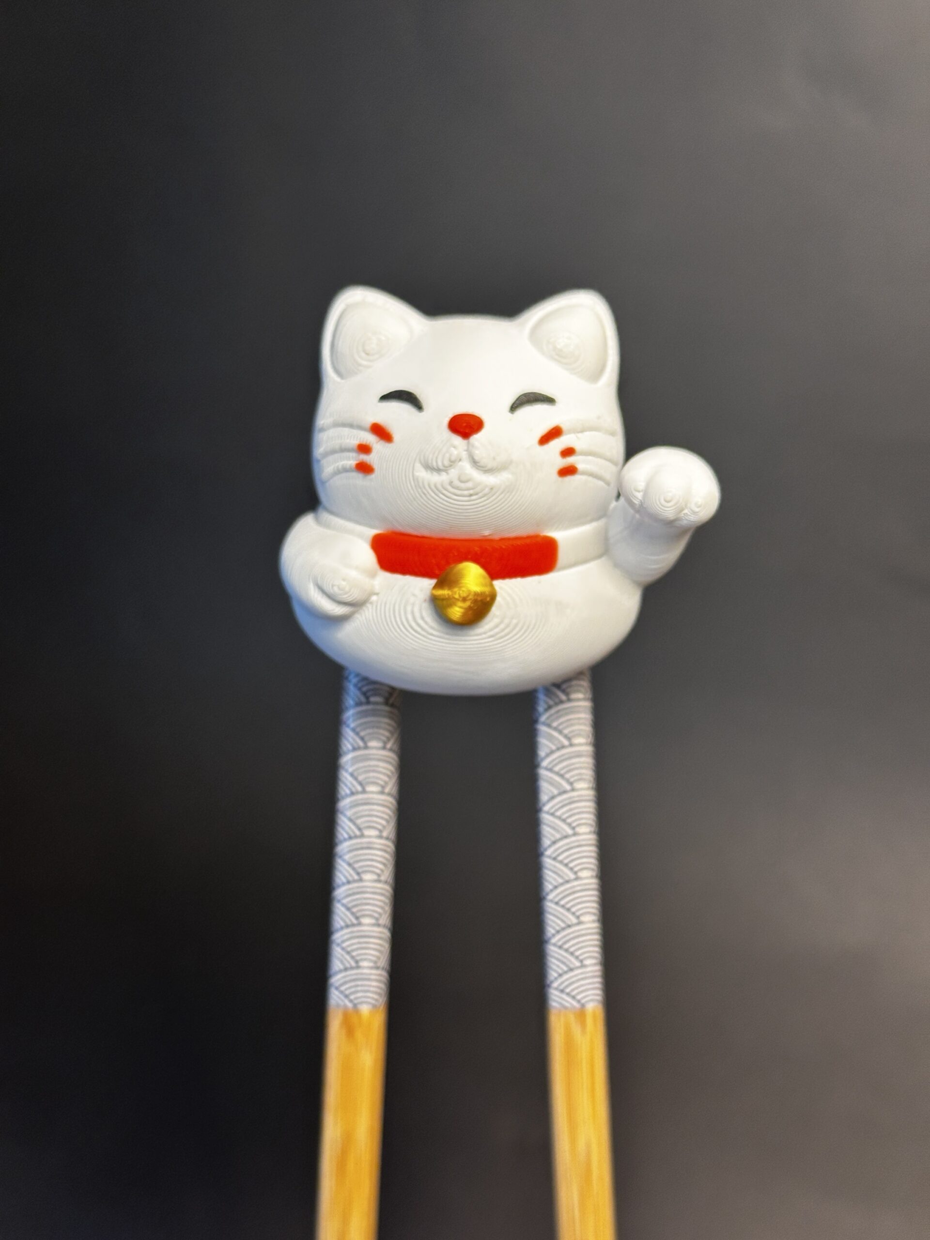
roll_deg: +4.4
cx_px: 465
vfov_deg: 39.7
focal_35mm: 48
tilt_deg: -37.7
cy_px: 620
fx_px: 1719
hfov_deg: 30.3
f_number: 1.78
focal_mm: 6.86
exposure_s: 1/100
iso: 80
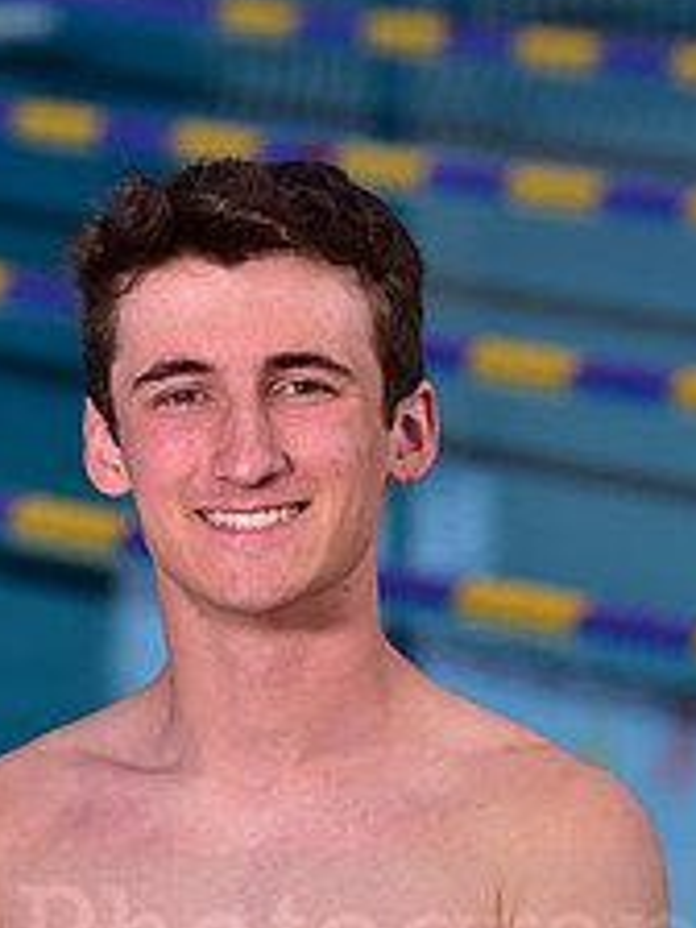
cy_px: 907
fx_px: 10697
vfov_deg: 5.0
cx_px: 317
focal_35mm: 399
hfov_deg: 3.7
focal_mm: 160
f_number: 7.1
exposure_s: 1/250
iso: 80
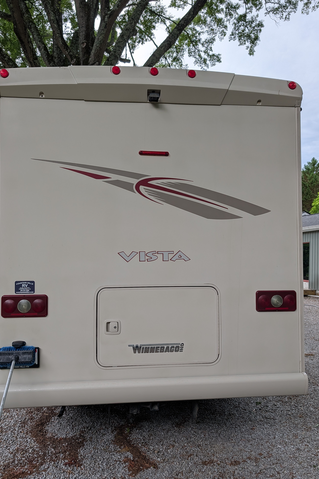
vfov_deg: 69.4
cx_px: 145
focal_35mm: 26
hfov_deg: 49.5
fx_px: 346
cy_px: 241
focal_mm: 6.9
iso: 23
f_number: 1.68
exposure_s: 1/49.8
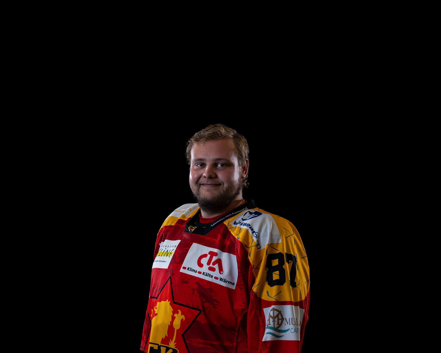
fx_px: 1029
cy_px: 176
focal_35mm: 79
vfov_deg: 19.5
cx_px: 207
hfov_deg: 24.2
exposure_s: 1/160
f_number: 5
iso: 200
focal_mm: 70
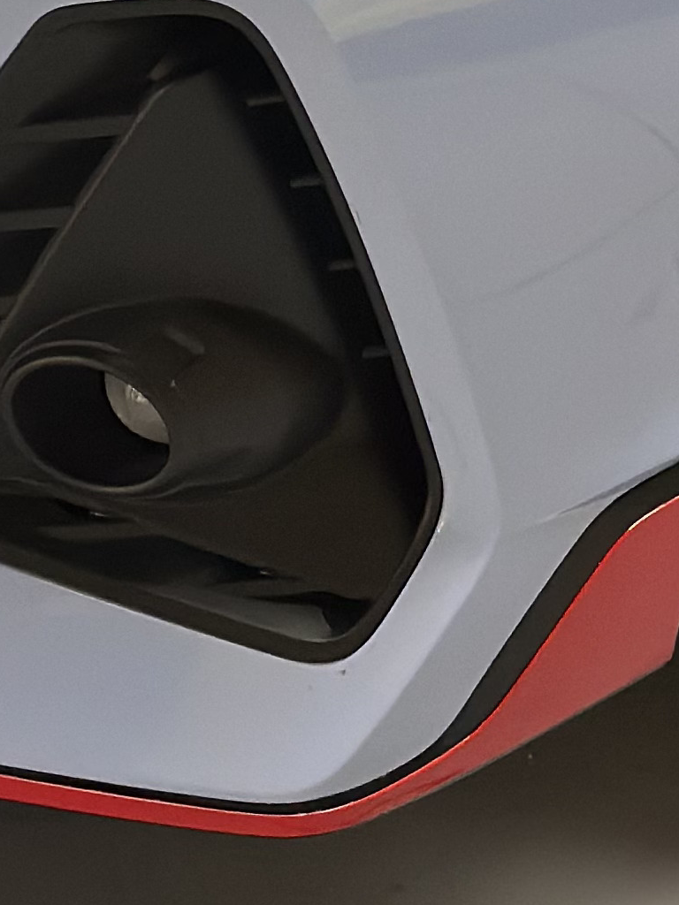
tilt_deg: -20.8
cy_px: -464
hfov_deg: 7.9
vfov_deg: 10.1
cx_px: 309
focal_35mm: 189
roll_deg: -2.7
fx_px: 4943
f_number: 1.78
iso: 125
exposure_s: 1/239
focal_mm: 6.86
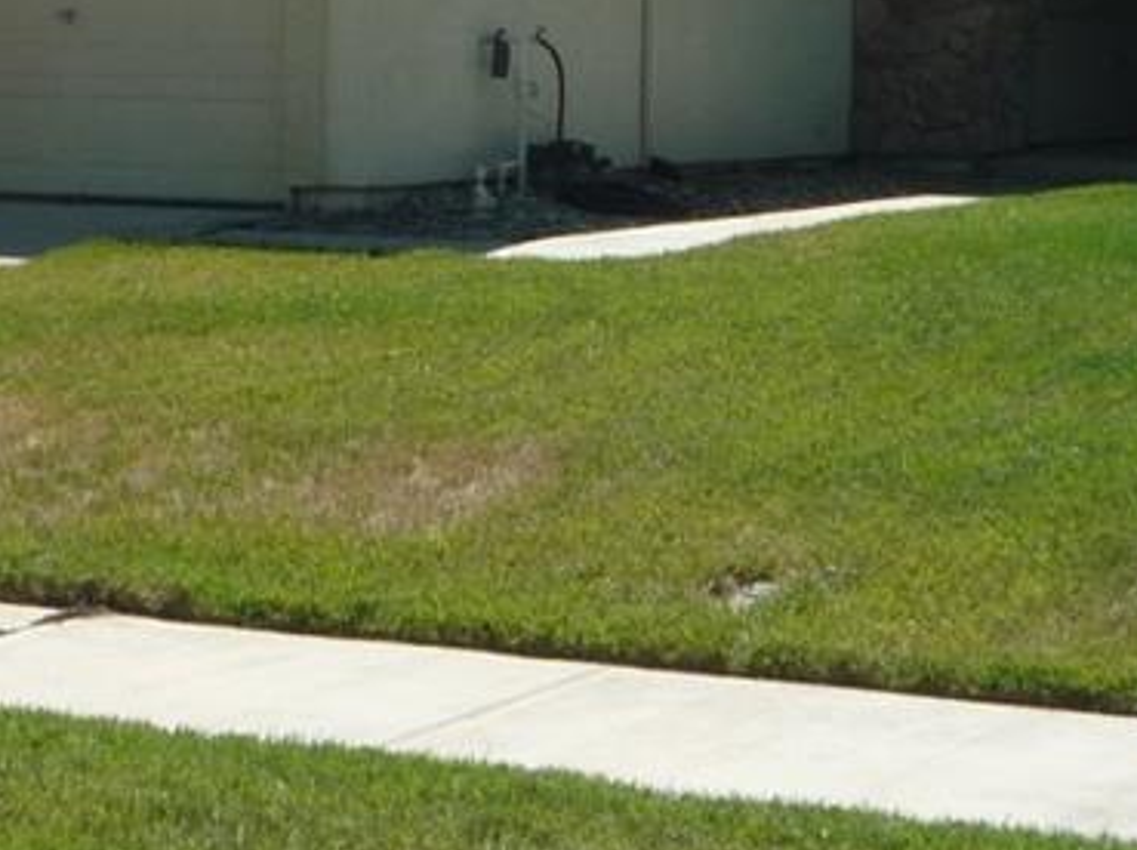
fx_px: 4003
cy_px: 129
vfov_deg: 12.1
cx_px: 382
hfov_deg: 16.1
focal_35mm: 122
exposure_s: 1/400
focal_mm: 5.2
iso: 100
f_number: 5.6
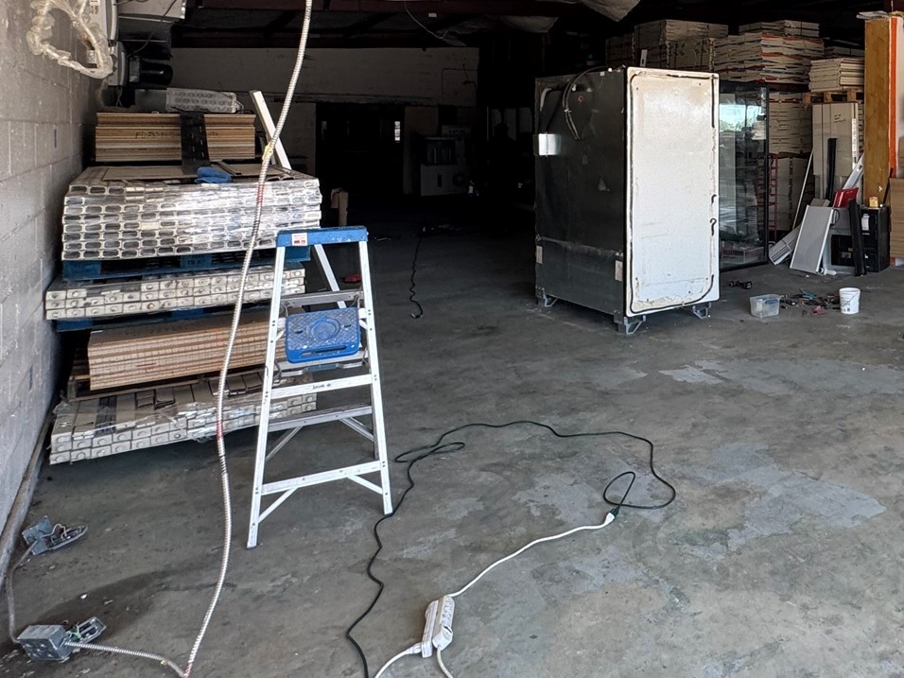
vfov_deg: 44.4
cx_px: 833
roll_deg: -1.0
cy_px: 129
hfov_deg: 51.9
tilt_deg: -1.6
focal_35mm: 30
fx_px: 783
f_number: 2.2
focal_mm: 2.22
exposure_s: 1/99
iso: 80
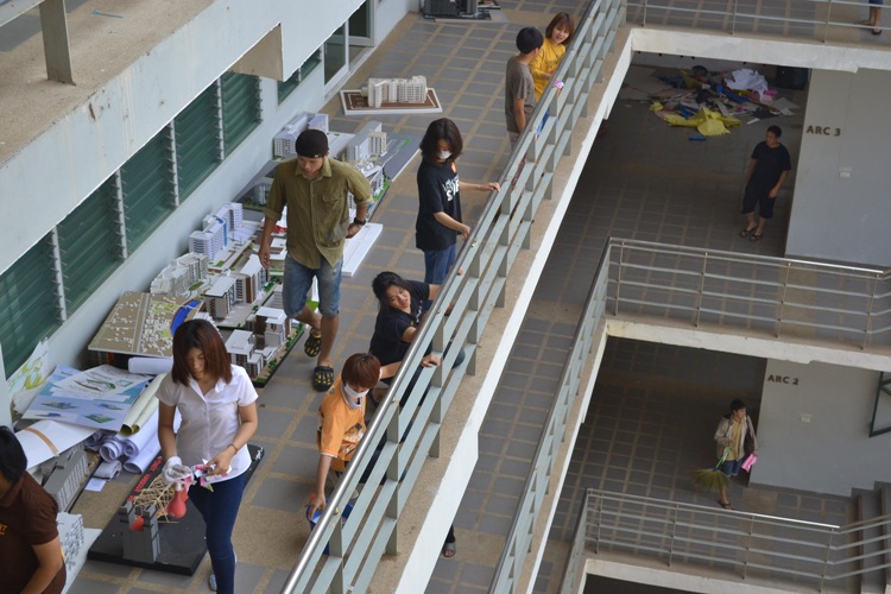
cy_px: 297
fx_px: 1411
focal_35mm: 57
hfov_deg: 35.1
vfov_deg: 23.8
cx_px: 446
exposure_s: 1/640
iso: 400
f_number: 5
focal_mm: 38
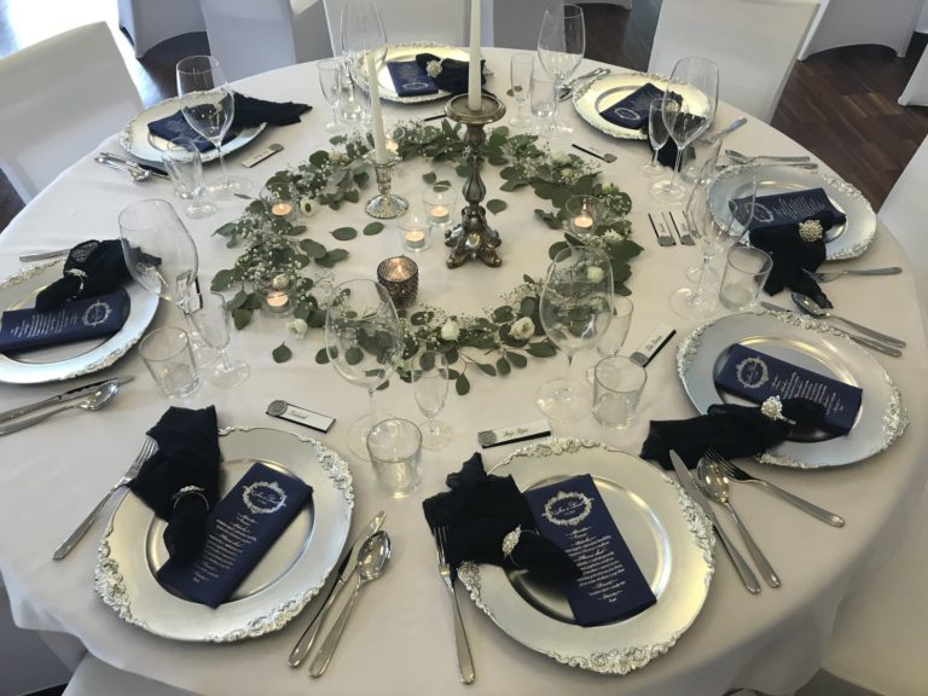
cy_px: 348
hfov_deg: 63.4
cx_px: 464
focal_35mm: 28
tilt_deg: -45.9
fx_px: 751
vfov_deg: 49.7
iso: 25
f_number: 1.8
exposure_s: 1/33
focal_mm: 3.99
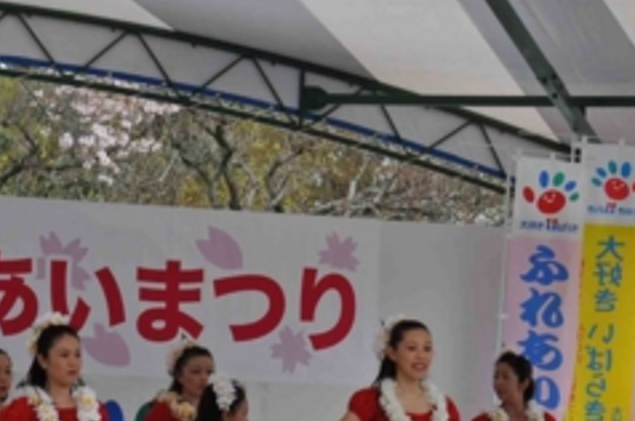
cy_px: 209
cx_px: 462
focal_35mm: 242
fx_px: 4263
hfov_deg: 8.5
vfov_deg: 5.7
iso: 200
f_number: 11
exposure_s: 1/125
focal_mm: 48
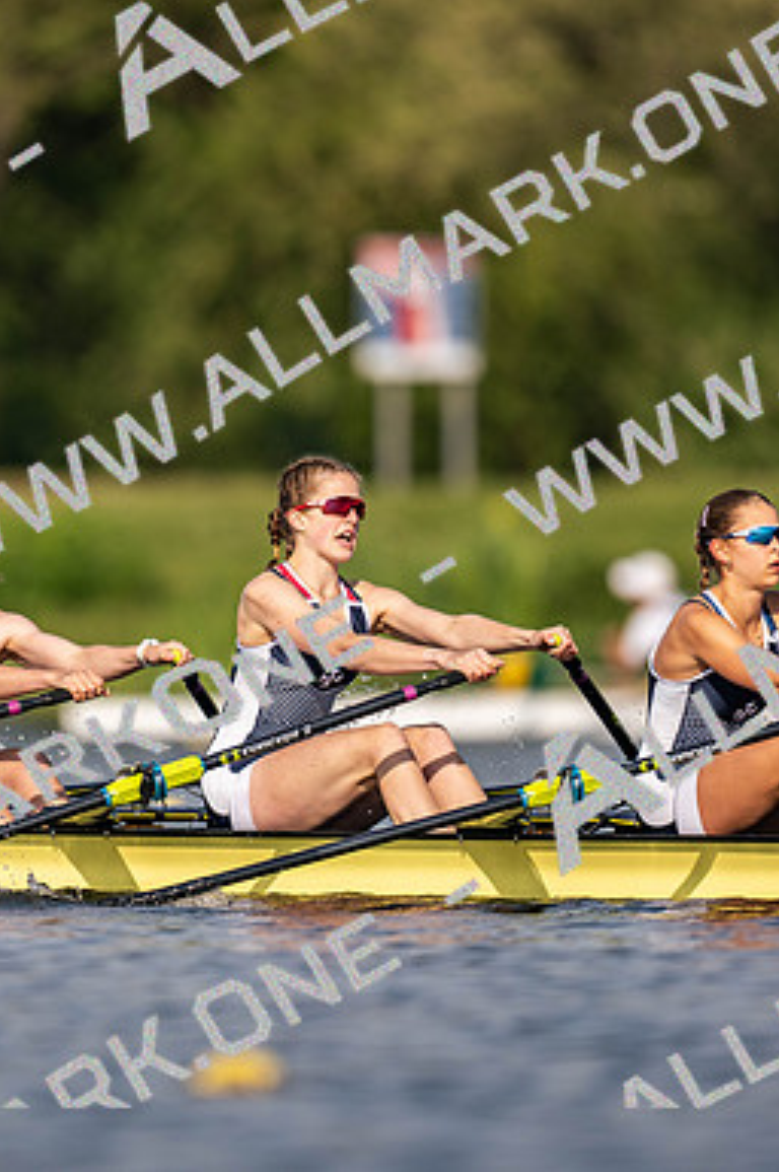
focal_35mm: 905
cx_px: 283
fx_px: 29425
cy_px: 586
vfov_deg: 2.3
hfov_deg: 1.5
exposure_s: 1/2500
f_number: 4
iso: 220
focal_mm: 600
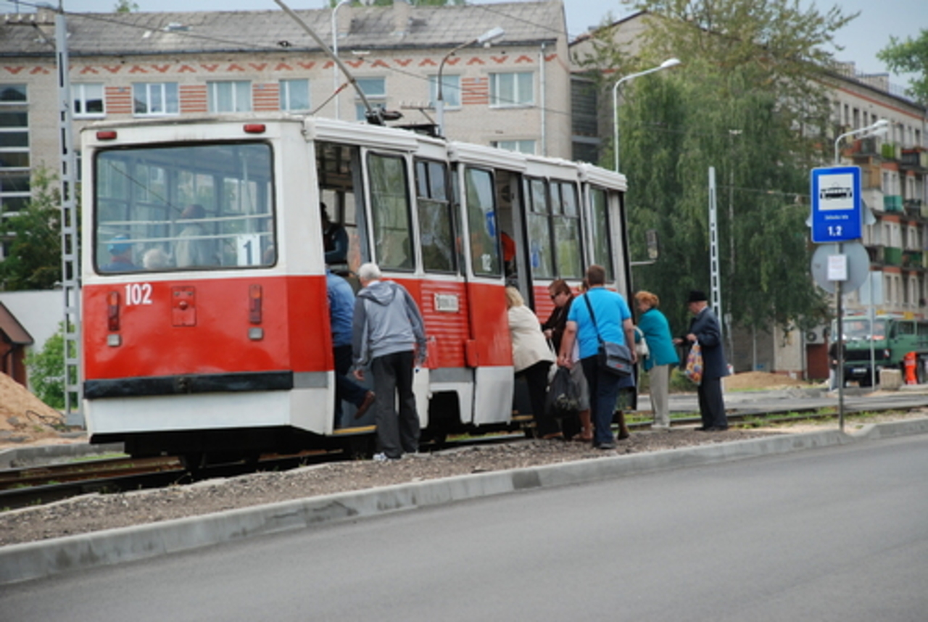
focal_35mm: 158
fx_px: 4067
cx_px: 464
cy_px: 311
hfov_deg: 13.0
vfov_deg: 8.7
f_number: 5.6
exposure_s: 1/750
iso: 640
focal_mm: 105
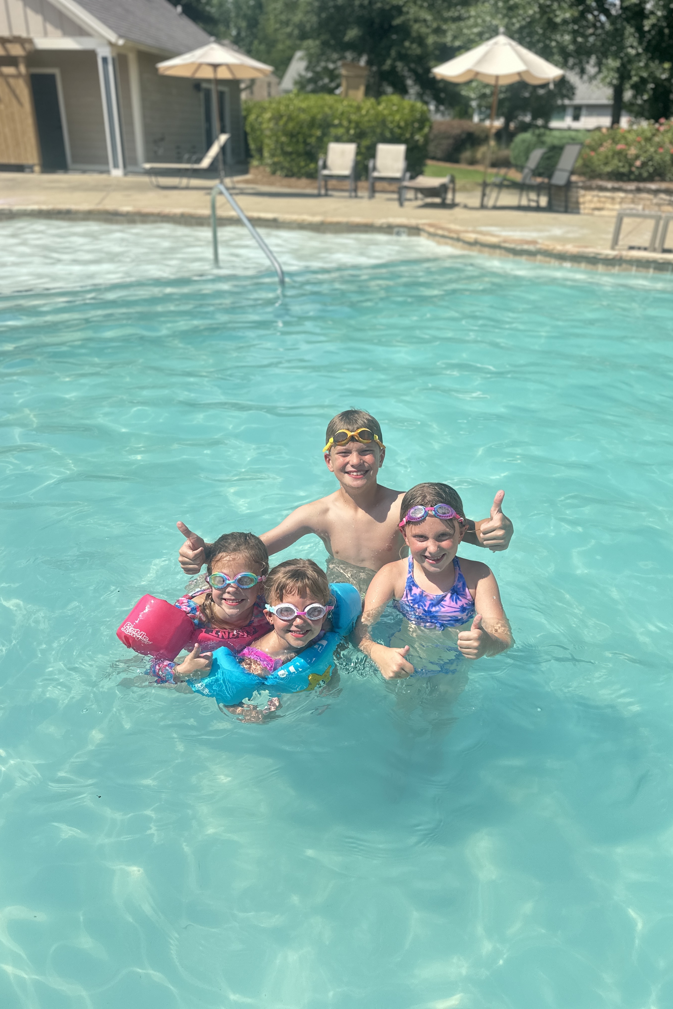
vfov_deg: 71.5
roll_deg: -1.4
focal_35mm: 25
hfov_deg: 51.3
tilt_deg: -28.4
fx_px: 701
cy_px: 504
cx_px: 333
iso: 80
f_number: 1.78
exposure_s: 1/3597
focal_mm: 6.86
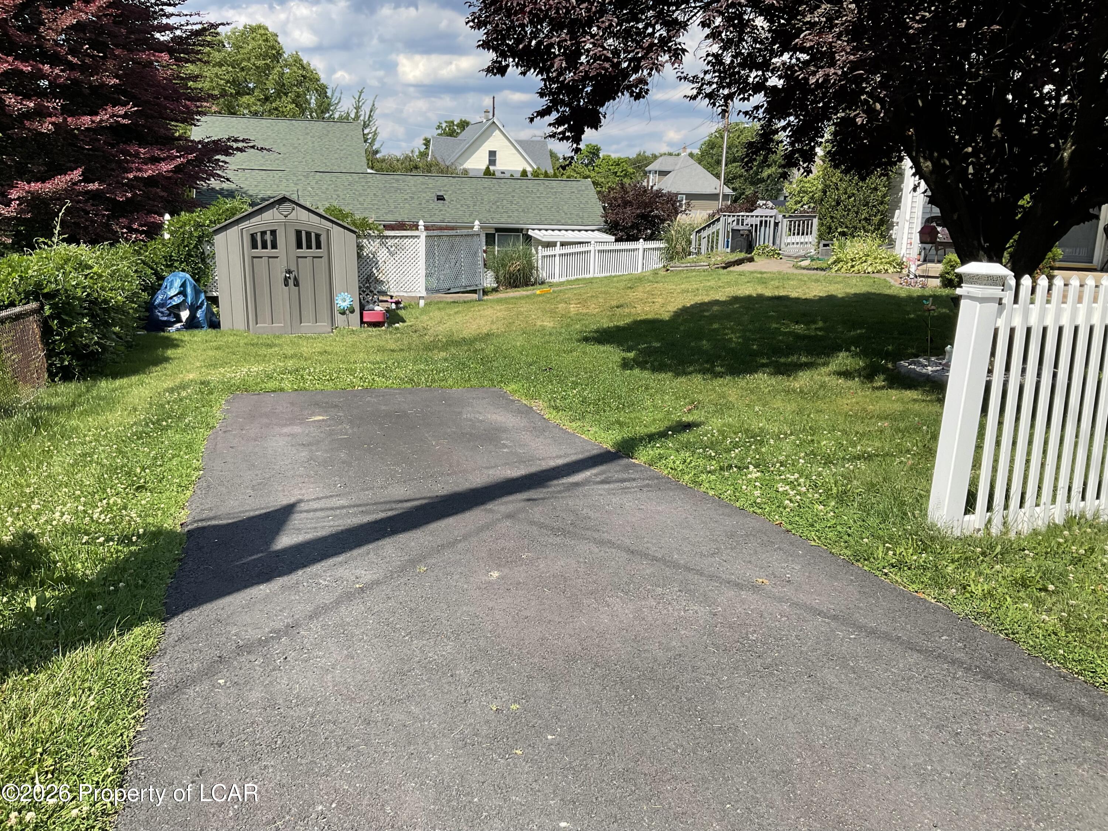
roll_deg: -2.1
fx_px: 928
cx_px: 554
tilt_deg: -14.1
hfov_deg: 61.7
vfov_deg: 48.2
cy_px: 416
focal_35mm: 29
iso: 16
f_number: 1.8
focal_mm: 3
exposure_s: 1/1195
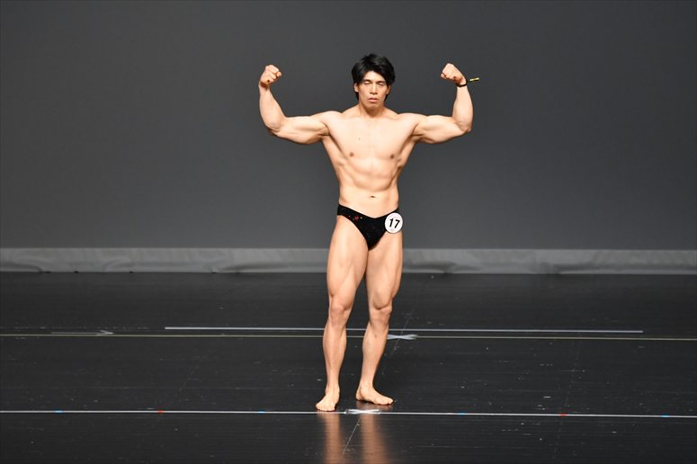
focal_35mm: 300
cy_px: 232
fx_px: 5806
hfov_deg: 6.9
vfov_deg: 4.6
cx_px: 348
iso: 2500
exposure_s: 1/400
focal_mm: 200
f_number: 5.6
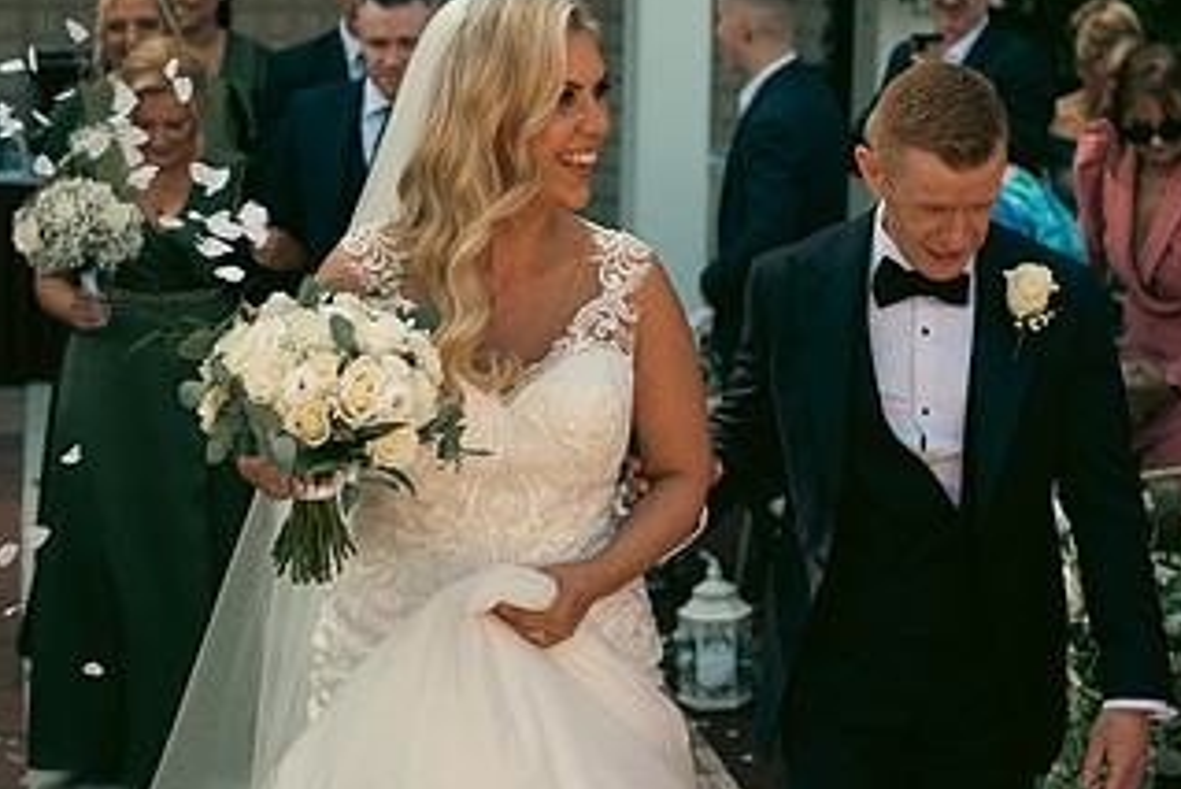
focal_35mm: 91
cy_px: 213
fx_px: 2987
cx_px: 700
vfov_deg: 15.0
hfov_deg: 22.3
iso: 250
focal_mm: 50
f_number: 3.5
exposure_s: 1/800
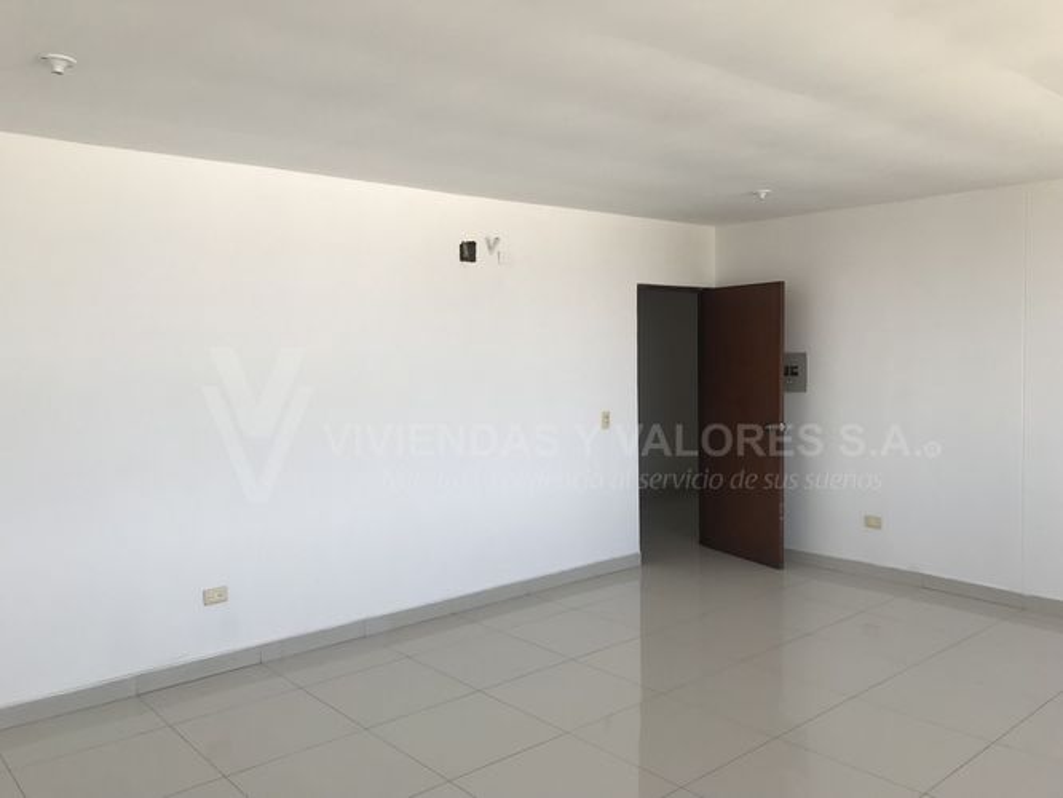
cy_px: 399
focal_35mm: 28
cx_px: 532
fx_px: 860
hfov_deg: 63.4
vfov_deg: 49.8
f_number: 1.8
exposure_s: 1/454
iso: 20
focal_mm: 3.99
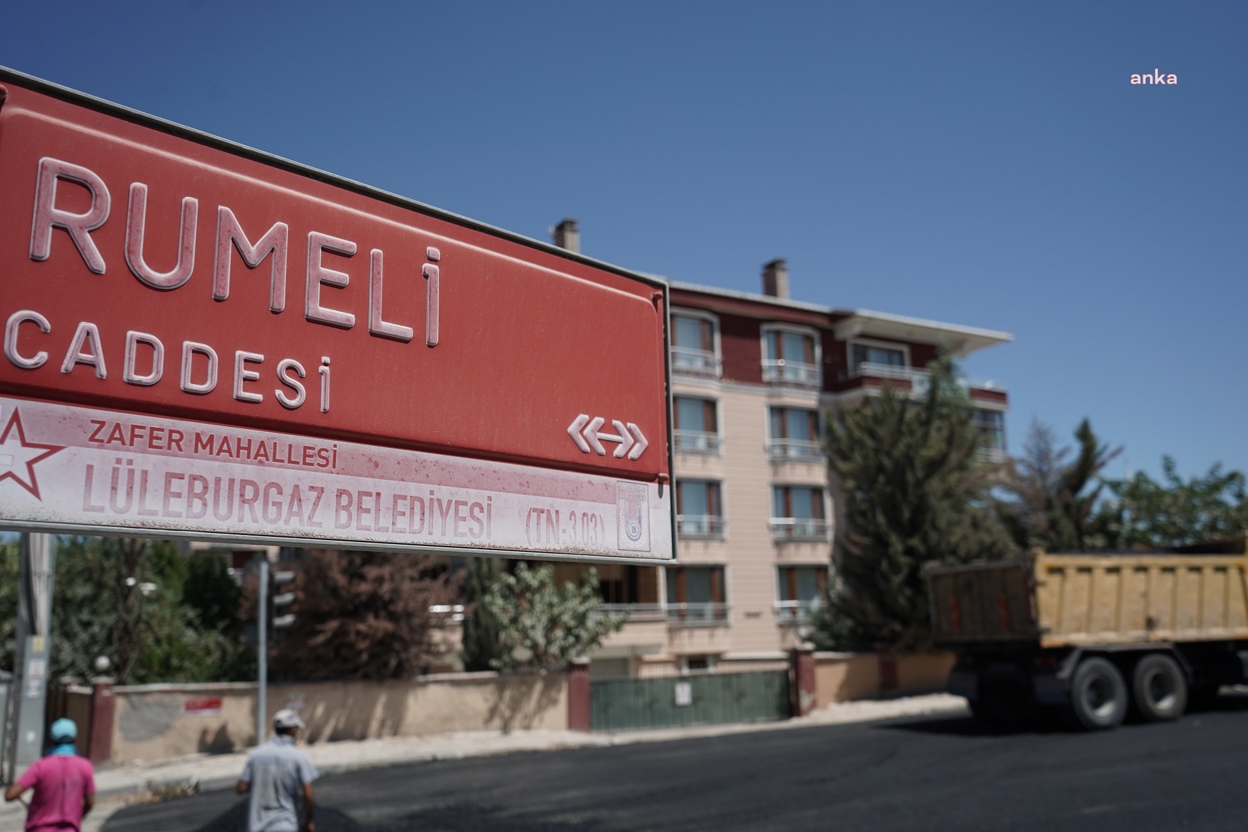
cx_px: 624
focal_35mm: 29
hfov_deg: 63.7
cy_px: 416
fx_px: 1005
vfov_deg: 45.0
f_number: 5.6
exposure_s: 1/3200
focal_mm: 29
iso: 400
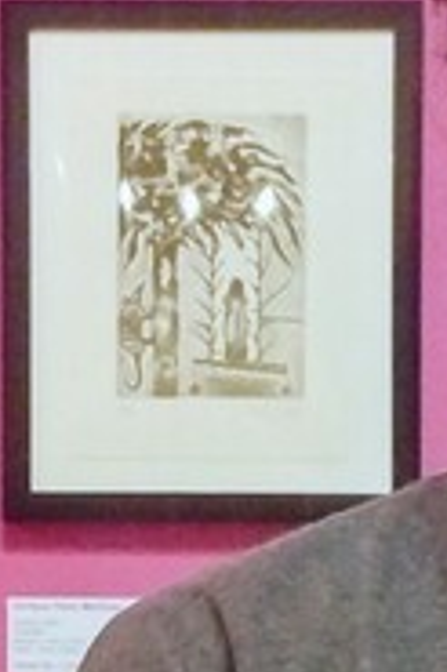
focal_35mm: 189
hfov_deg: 7.3
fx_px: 3526
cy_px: 948
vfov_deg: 10.6
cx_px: 291
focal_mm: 4.26
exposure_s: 1/40
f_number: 1.8
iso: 1309
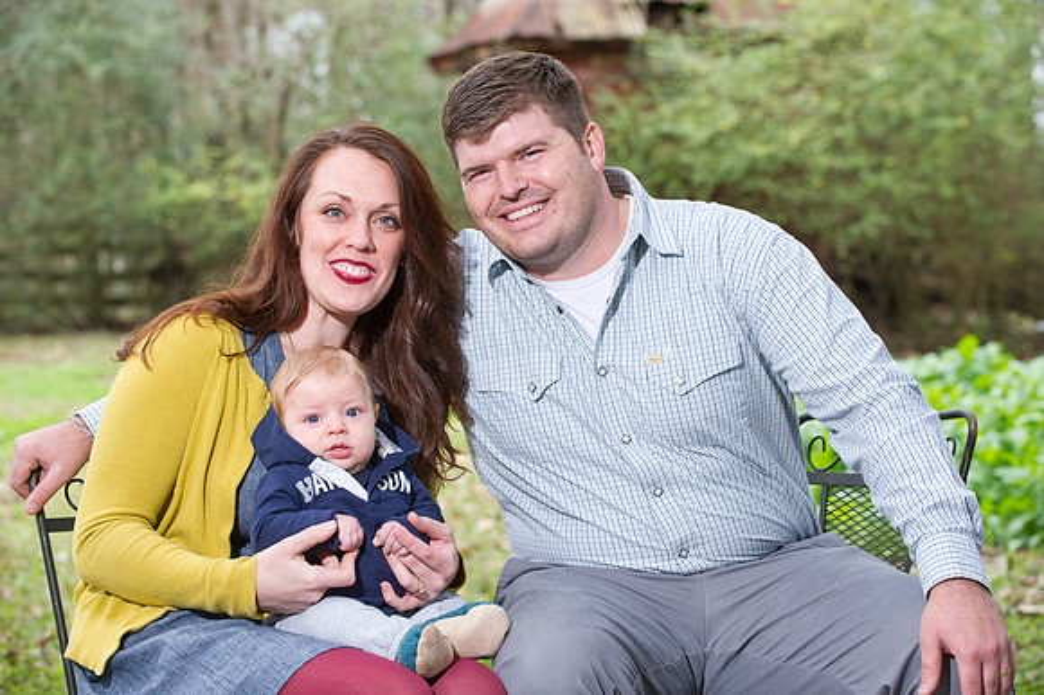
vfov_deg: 13.9
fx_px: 2840
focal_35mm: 98
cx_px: 522
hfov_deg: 20.8
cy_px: 348
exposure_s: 1/125
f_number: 5
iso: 800
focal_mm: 98
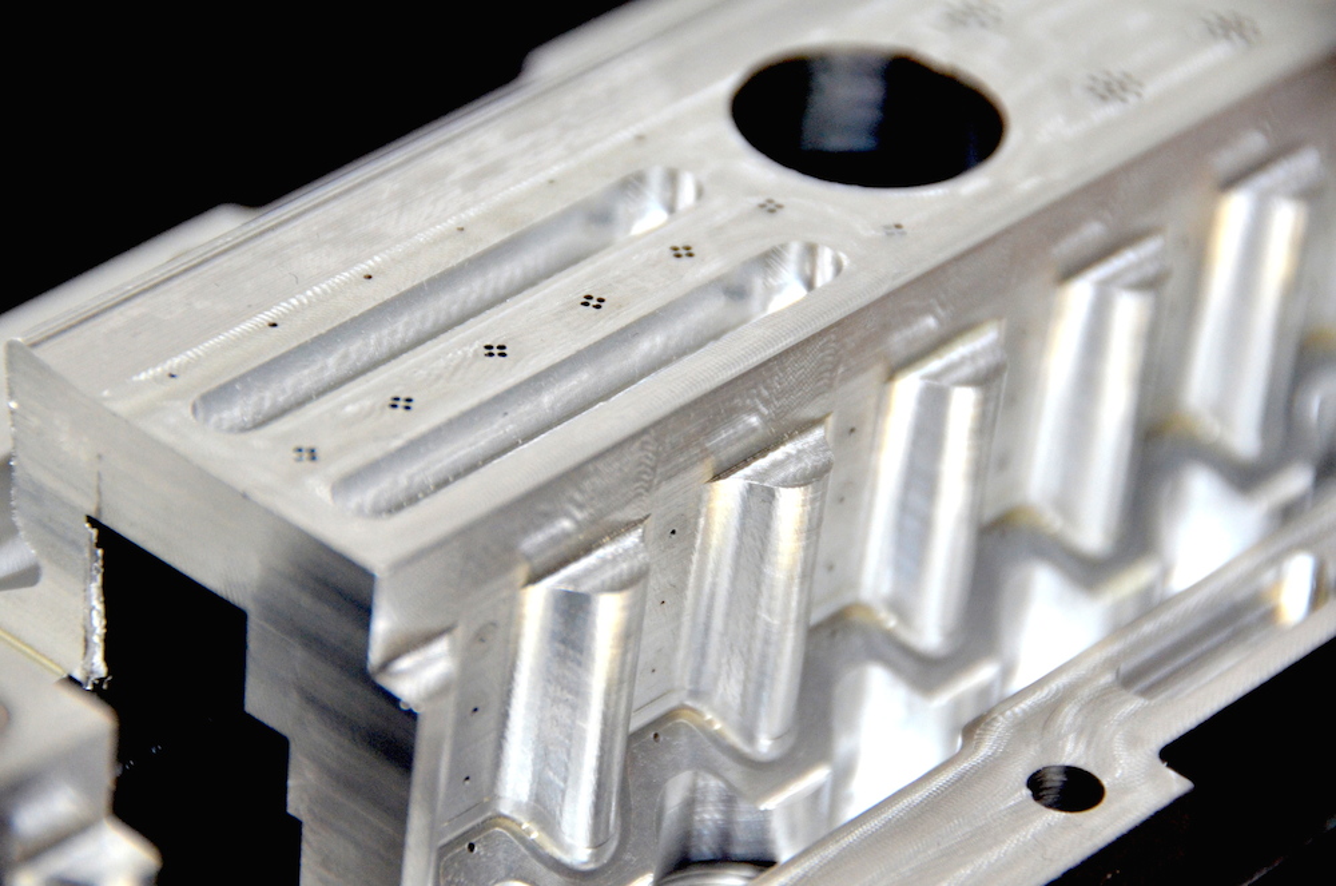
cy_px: 443
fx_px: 11114
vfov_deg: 4.6
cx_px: 668
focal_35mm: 300
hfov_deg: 6.9
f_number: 5.6
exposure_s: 1/125
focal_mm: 200
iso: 1600
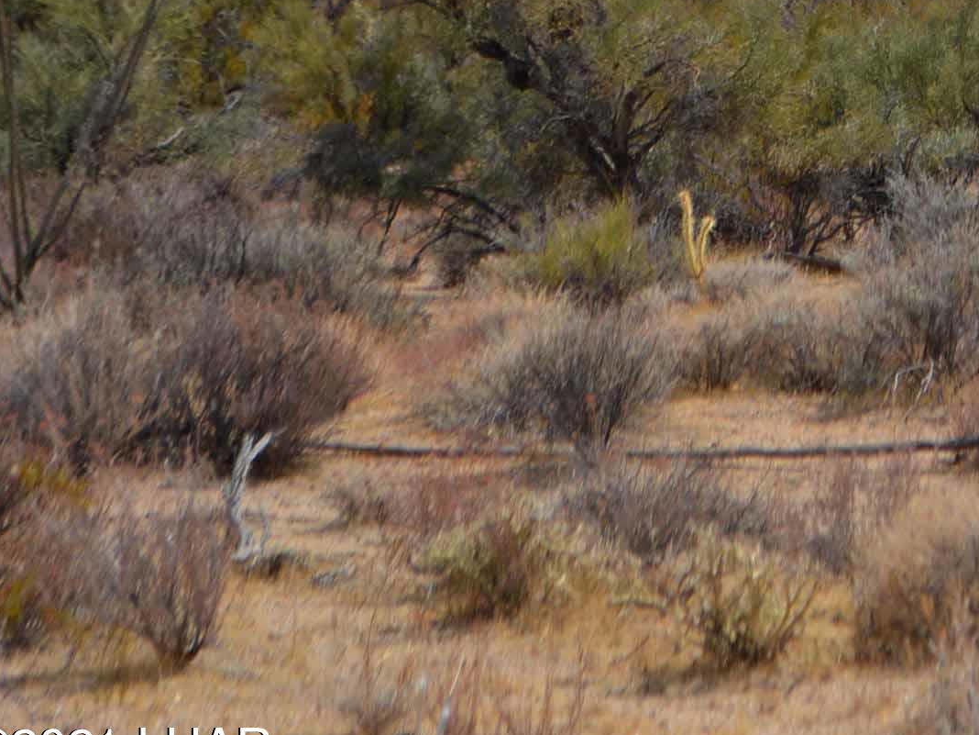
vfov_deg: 6.6
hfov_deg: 8.7
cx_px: 1338
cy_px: -89
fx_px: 6288
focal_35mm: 222
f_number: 7.1
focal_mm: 55
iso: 400
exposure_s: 1/2000
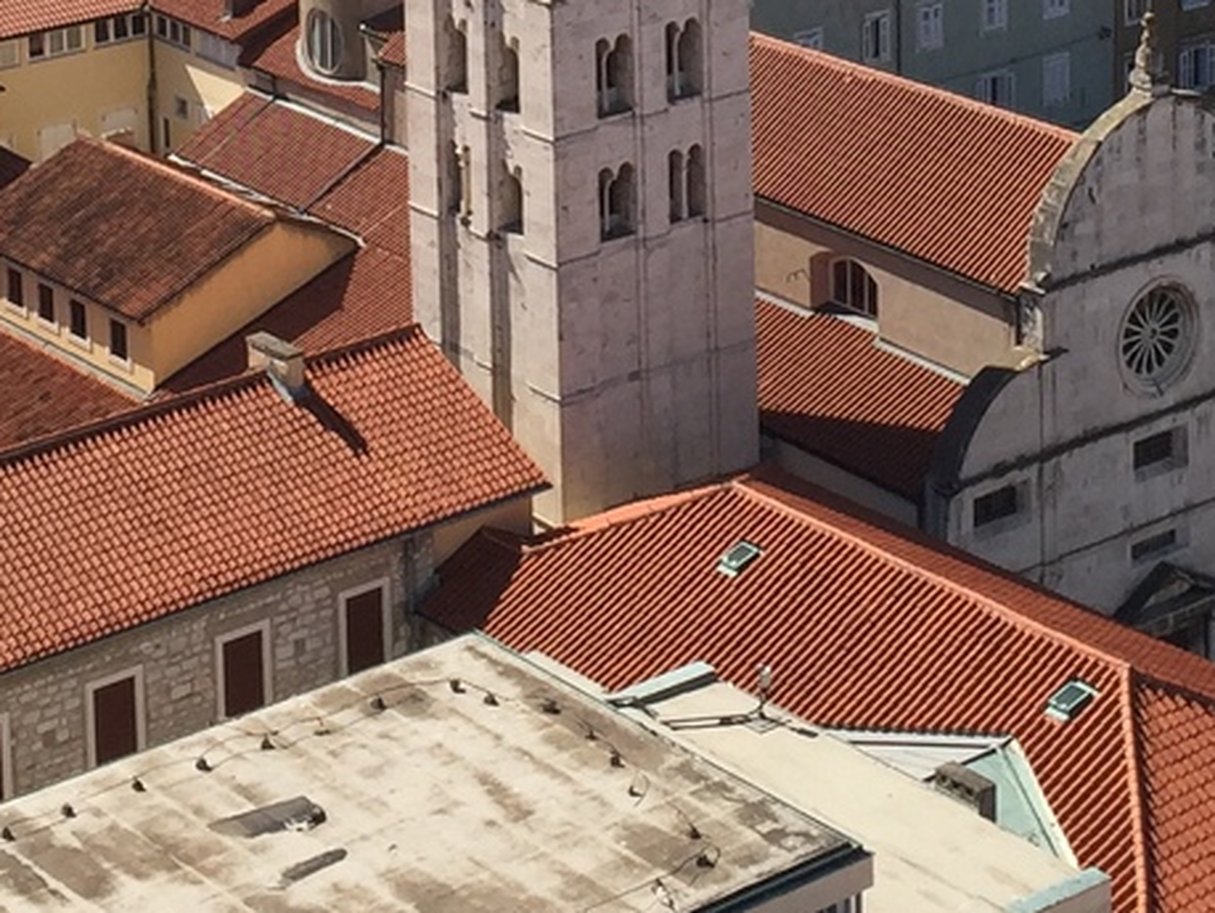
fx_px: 3548
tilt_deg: -10.4
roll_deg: +1.3
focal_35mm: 101
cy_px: -299
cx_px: 596
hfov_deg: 19.4
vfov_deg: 14.0
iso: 32
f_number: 2.2
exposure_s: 1/2475
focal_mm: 4.15
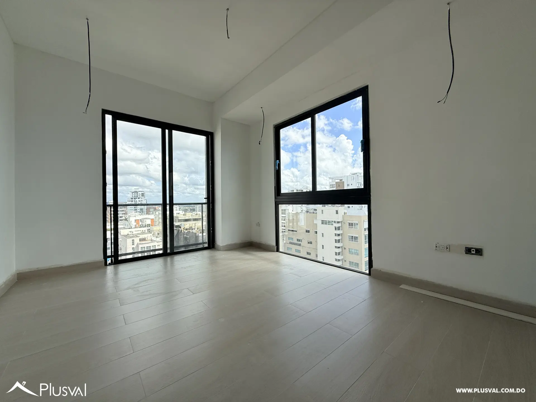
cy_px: 201
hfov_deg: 102.1
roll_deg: +1.3
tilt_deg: +1.2
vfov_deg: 85.7
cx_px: 268
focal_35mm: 14
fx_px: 217
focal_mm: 2.22
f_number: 2.2
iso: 50
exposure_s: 1/1795
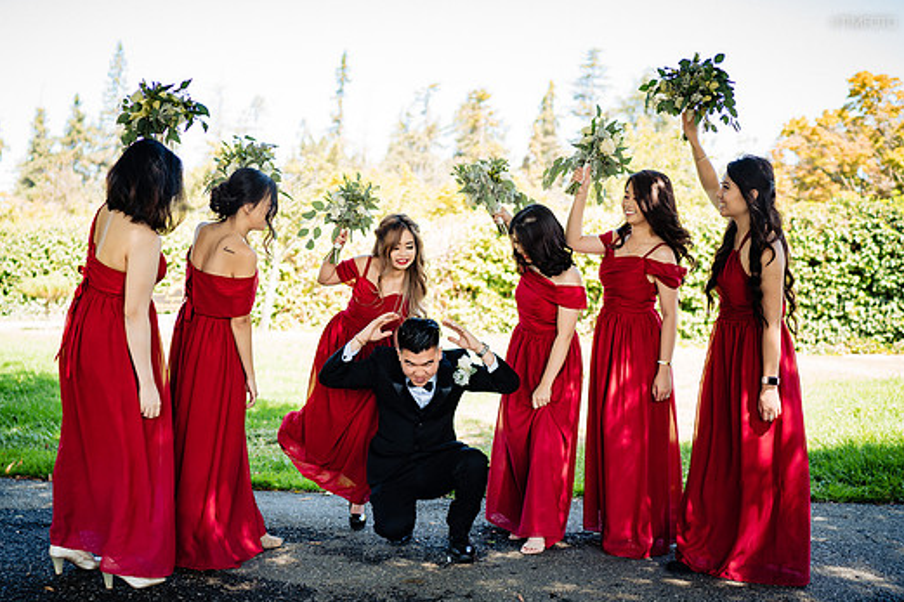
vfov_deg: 34.2
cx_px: 416
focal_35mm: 39
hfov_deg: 49.5
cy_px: 330
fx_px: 979
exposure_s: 1/250
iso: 100
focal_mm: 35
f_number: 2
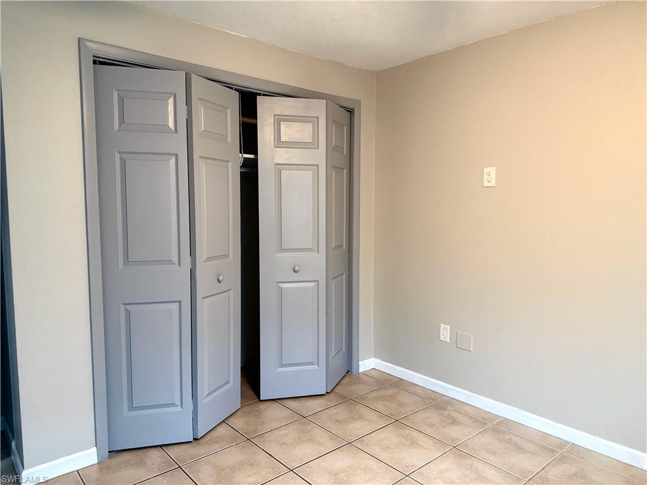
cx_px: 324
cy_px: 242
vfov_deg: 56.8
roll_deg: -0.4
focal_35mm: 24
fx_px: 449
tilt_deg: -4.7
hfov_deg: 71.6
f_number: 1.78
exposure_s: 1/60
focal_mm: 6.76
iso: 400
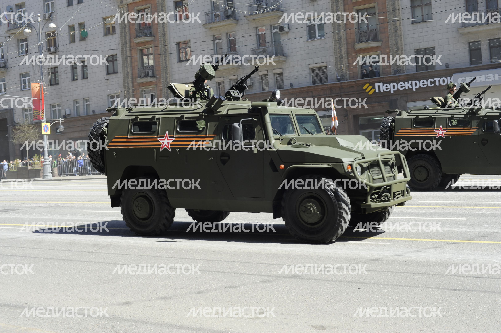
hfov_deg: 39.6
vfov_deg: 27.0
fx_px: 695
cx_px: 250
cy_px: 166
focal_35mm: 50
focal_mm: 50
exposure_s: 1/250
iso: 250
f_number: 10
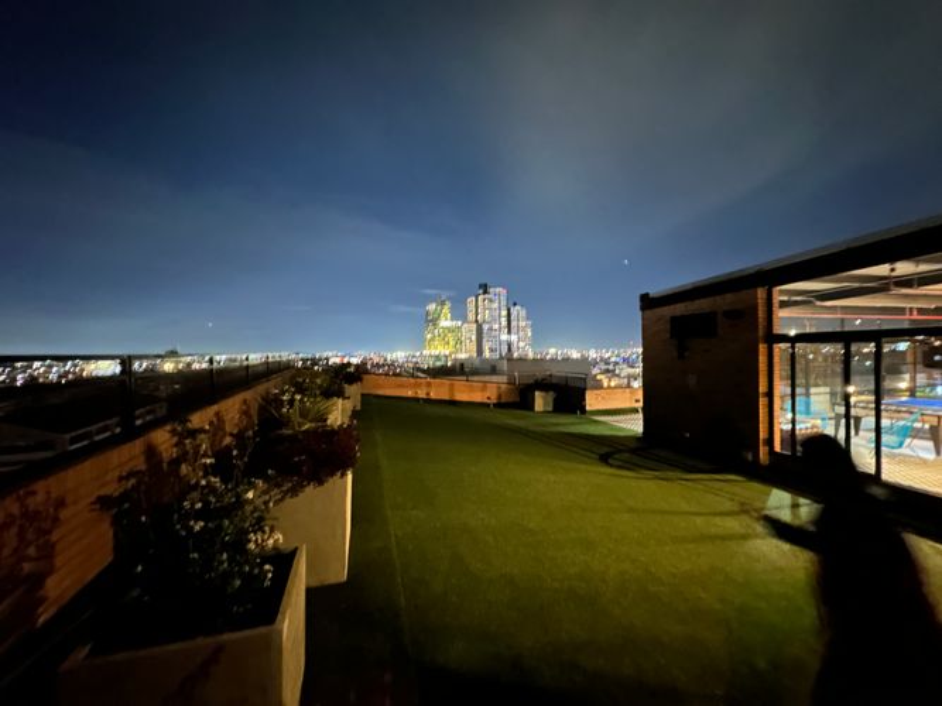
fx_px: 381
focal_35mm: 14
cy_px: 353
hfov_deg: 102.1
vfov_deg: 85.7
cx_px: 471
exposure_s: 1/4
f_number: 2.2
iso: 2000
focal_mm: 2.22
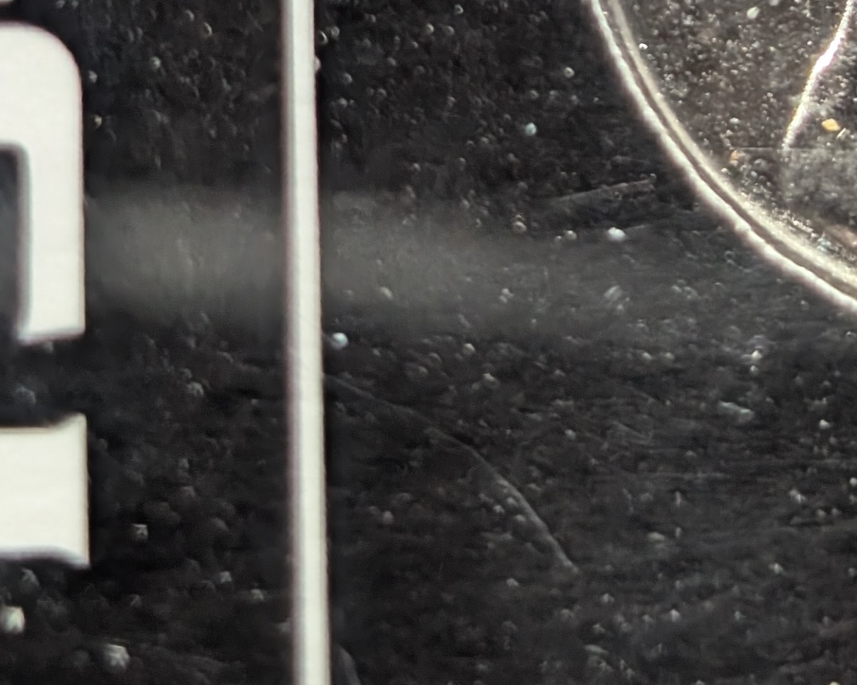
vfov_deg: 9.8
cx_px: 626
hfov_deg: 12.3
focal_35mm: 156
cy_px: -120
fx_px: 3956
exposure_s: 1/118
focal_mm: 6.9
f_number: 1.68
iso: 226
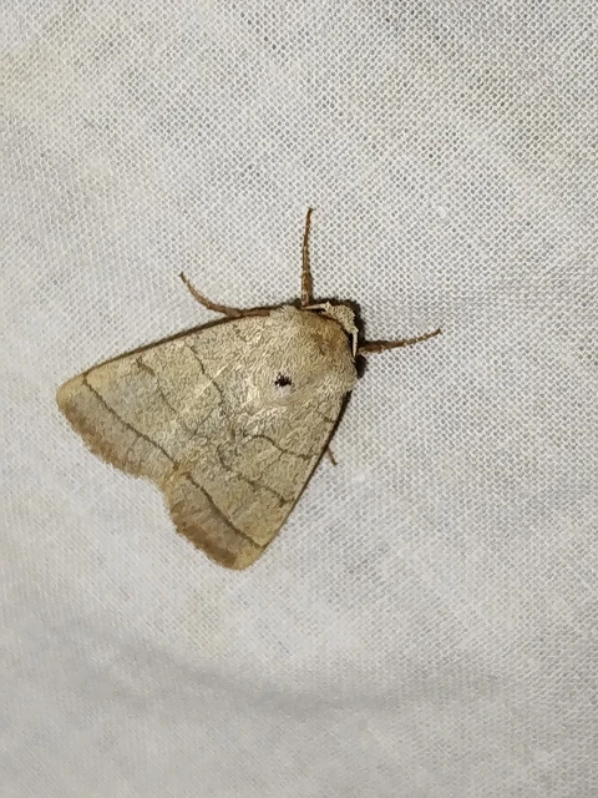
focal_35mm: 84
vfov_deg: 23.3
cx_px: 299
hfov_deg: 17.6
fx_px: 1935
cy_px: 399
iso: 100
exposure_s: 1/50
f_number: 1.7
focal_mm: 5.31
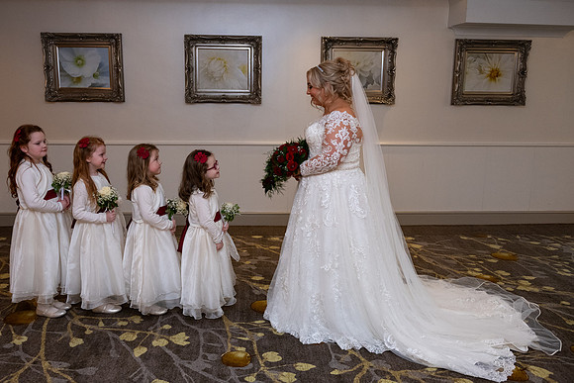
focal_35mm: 33
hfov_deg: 57.4
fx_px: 523
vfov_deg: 40.2
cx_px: 270
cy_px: 180
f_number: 5
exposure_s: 1/160
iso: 1000
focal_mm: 31
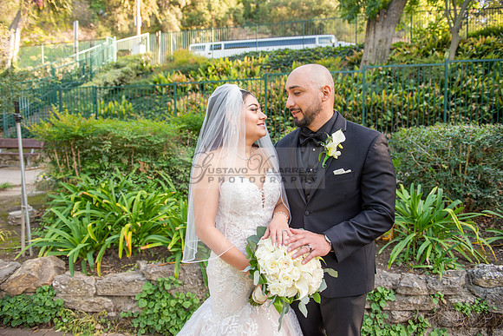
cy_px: 168
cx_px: 252
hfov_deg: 73.7
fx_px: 335
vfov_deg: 53.2
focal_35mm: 24
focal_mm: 24
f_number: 3.5
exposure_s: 1/250
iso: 320
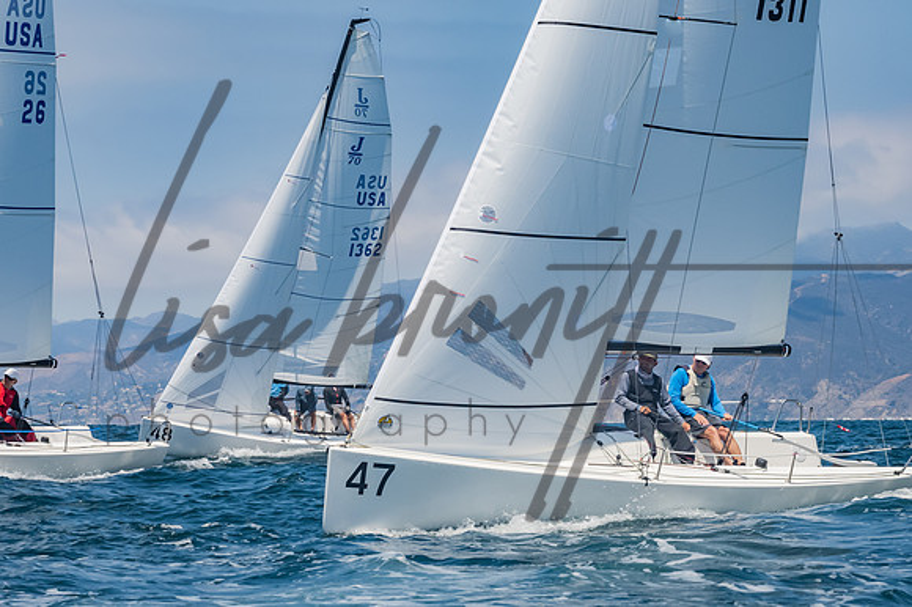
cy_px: 304
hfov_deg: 12.7
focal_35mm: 162
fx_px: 4099
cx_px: 464
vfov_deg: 8.5
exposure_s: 1/1000
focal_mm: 105
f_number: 13
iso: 640
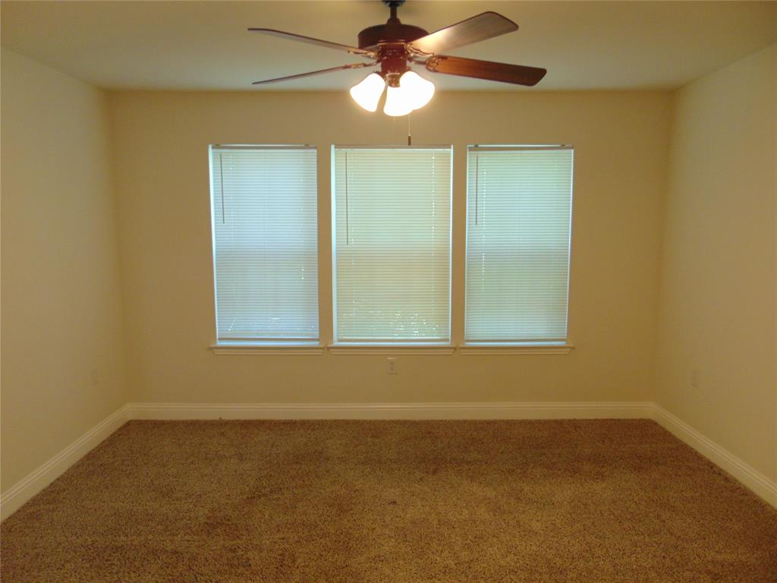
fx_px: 561
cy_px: 292
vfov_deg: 54.9
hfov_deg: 69.4
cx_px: 388
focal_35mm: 25
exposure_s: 1/30
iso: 200
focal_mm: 4.5
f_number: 3
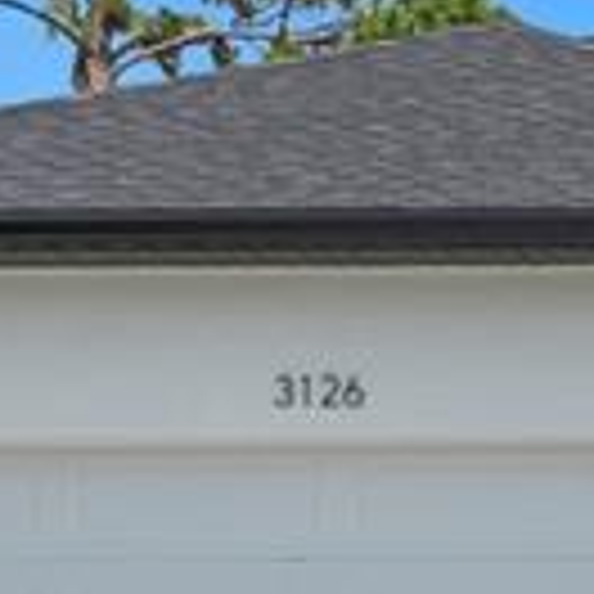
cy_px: 734
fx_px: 3825
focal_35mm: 197
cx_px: 1458
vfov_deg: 8.8
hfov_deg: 8.1
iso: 100
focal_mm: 20
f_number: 8
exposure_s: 1/320
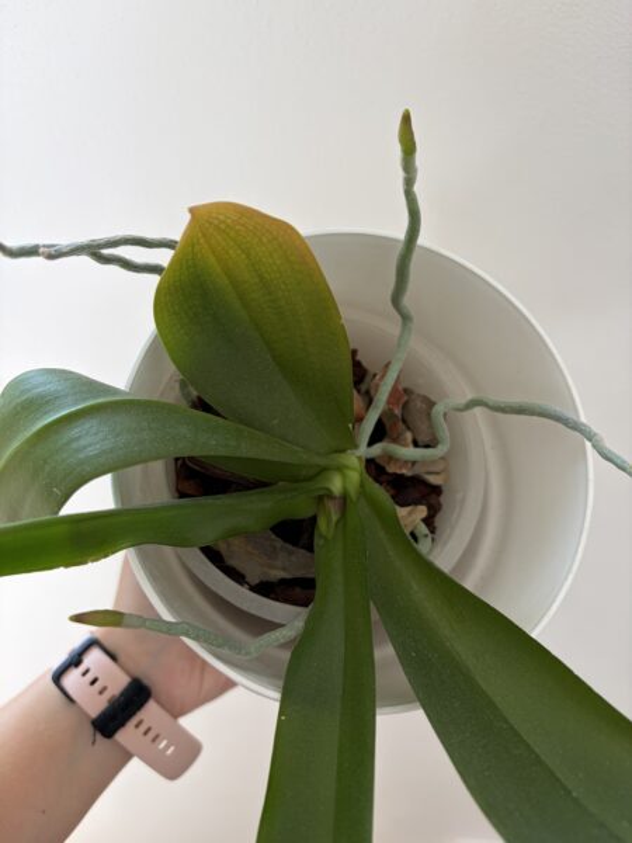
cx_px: 316
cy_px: 422
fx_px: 633
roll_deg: -19.0
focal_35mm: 26
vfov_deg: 67.3
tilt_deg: -38.4
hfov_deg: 53.1
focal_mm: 5.96
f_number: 1.6
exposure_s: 1/121
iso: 80
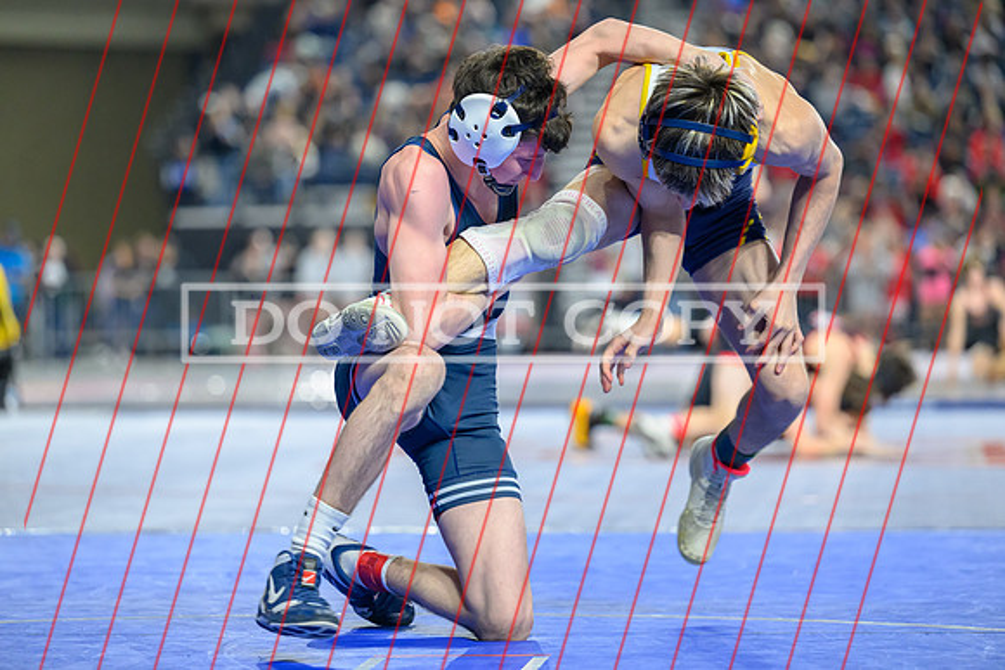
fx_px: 4024
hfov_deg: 14.2
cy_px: 321
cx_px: 450
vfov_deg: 9.5
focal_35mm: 144
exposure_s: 1/800
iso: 5000
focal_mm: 130
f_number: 2.8
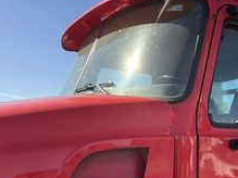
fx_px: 364
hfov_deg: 34.2
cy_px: 113
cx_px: 213
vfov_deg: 27.4
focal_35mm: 53
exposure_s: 1/709
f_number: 1.8
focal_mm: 3
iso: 25
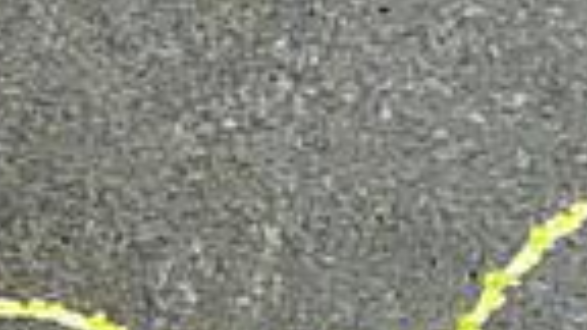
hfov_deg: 4.8
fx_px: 6926
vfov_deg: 2.7
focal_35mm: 445
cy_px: -220
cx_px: -322
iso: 64
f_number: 2.2
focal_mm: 3.83
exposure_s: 1/60
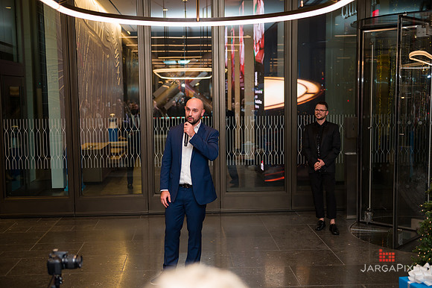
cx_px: 216
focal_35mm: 45
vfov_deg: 29.8
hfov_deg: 43.6
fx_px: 540
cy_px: 144
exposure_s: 1/160
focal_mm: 45
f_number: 3.2
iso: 400
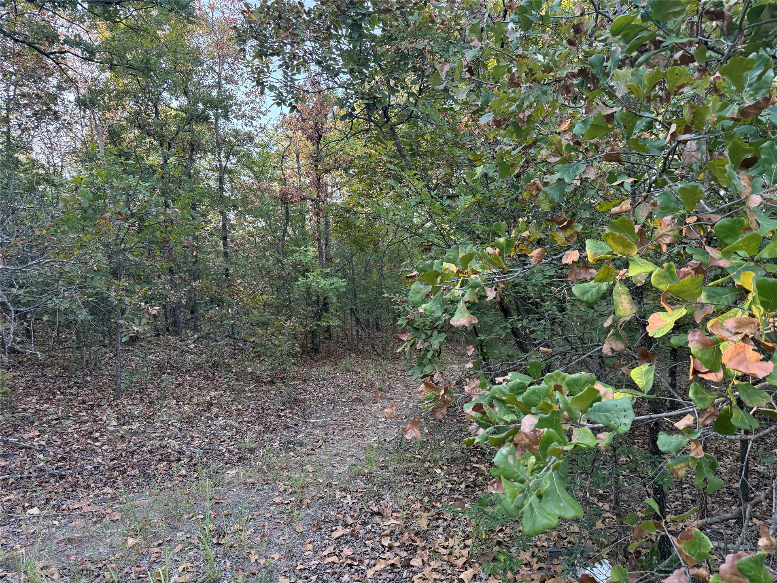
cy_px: 292
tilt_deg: +0.4
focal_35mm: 24
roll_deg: +2.9
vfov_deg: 56.8
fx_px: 539
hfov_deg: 71.6
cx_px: 388
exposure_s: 1/234
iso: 160
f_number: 1.78
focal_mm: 6.76
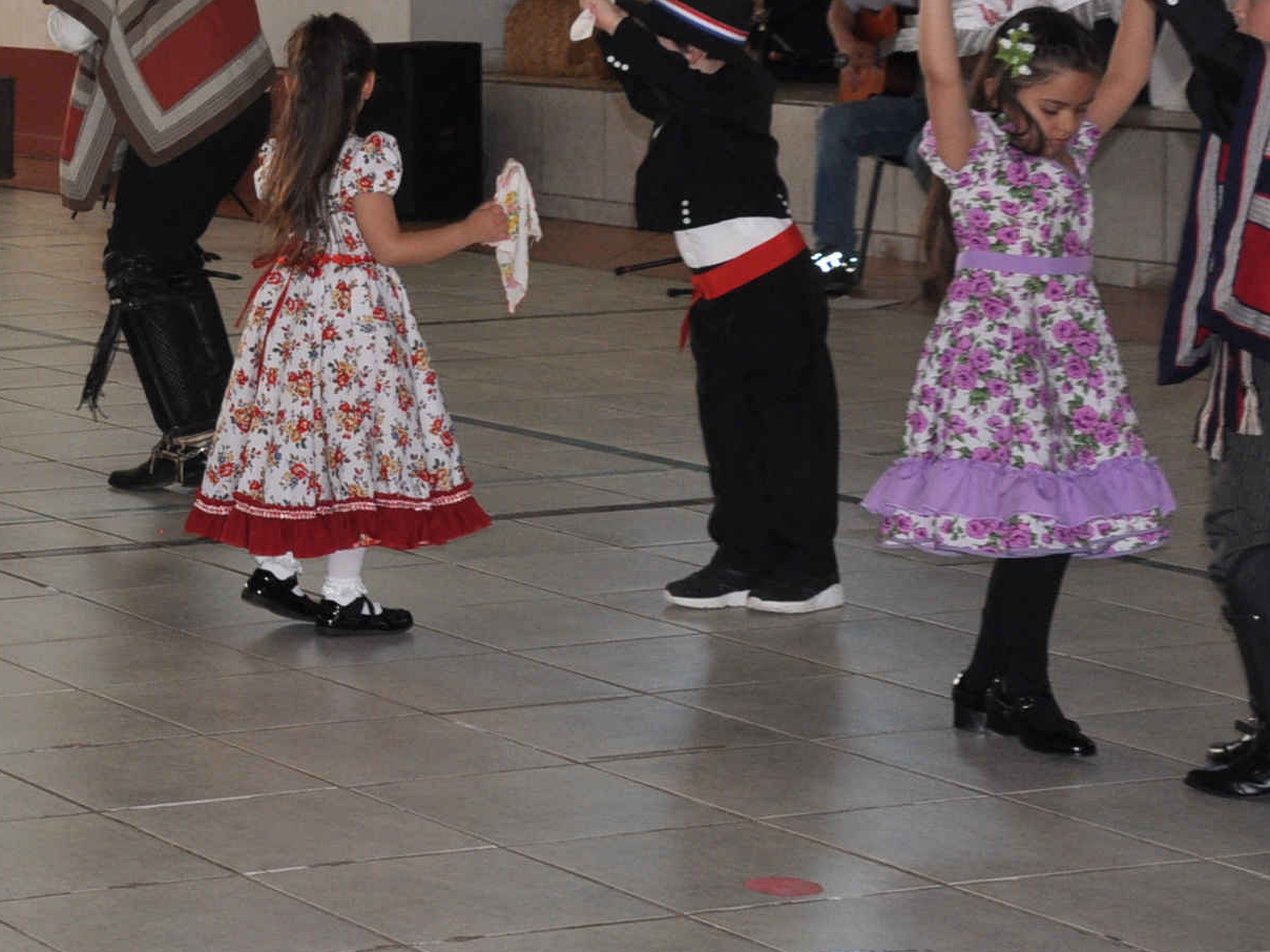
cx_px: -417
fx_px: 4218
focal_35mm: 115
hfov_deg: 16.2
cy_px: 205
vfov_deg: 12.8
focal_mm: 30
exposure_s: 1/125
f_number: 6.3
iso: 400
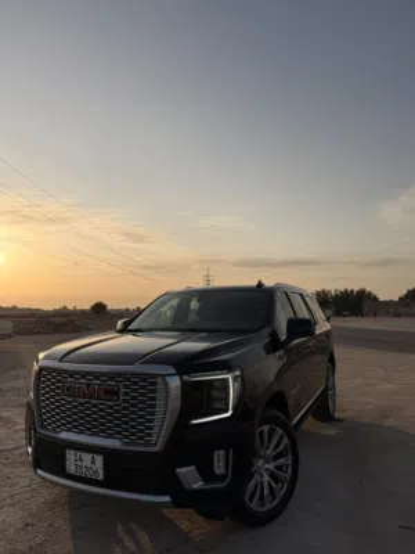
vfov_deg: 71.6
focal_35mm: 24
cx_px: 208
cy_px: 277
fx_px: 384
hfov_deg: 56.8
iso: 80
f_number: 1.78
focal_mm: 6.76
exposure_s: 1/5714
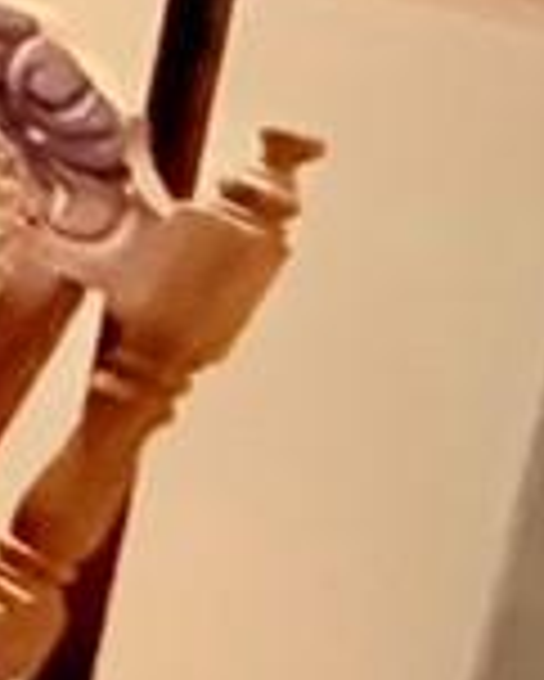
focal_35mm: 145
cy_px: -707
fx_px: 2915
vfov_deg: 11.8
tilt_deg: -8.4
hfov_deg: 4.9
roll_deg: -4.3
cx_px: -2900
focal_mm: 2.22
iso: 1000
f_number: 2.2
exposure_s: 1/60
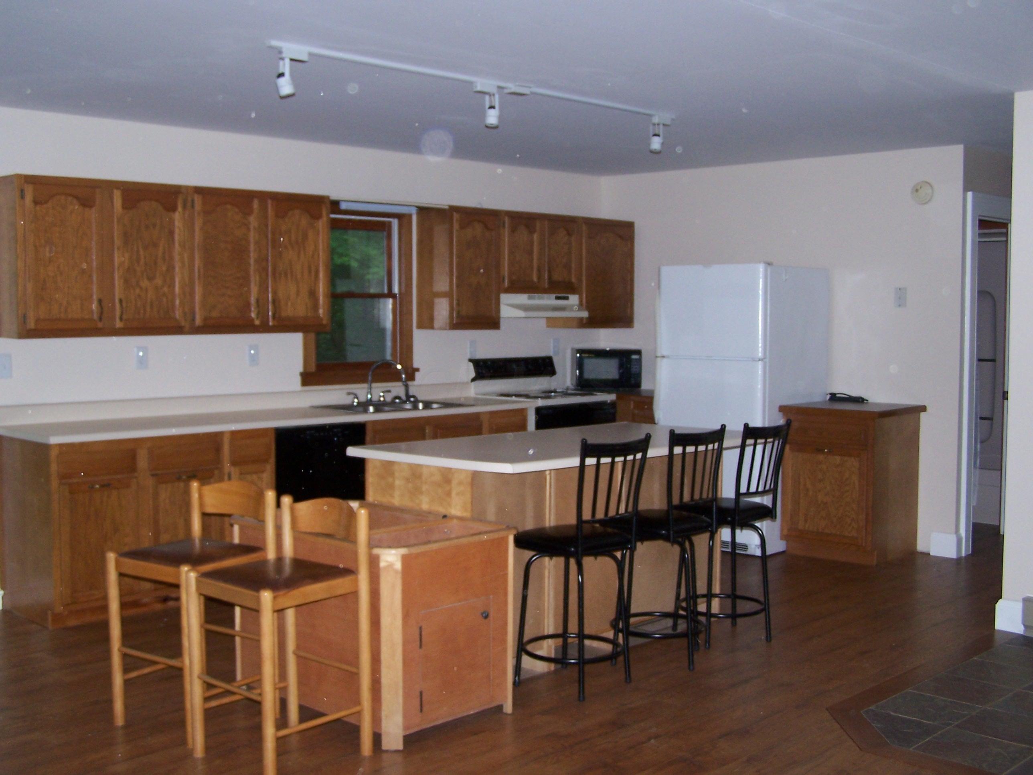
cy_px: 388
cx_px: 516
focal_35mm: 40
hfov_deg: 46.8
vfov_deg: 36.0
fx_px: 1194
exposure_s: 1/60
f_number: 2.8
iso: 140
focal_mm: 6.7
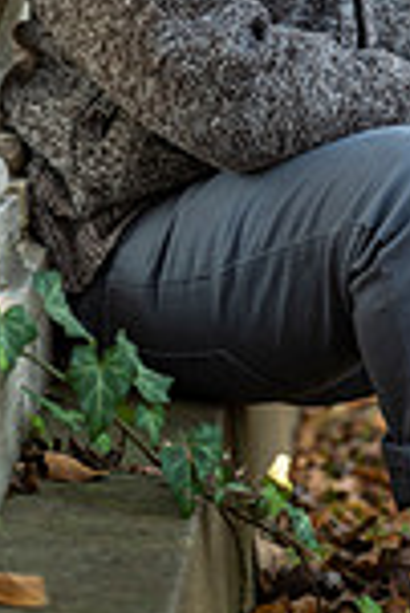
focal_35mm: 462
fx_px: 7874
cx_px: 231
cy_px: -106
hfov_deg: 3.0
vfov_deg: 4.4
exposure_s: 1/200
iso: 250
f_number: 3.5
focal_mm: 155
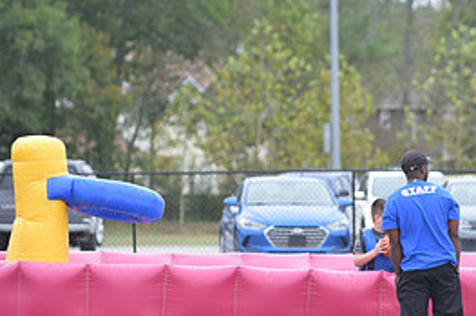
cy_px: 201
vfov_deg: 3.0
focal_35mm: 464
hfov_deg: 4.4
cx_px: 512
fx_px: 6131
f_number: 2.8
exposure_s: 1/640
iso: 200
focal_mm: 140
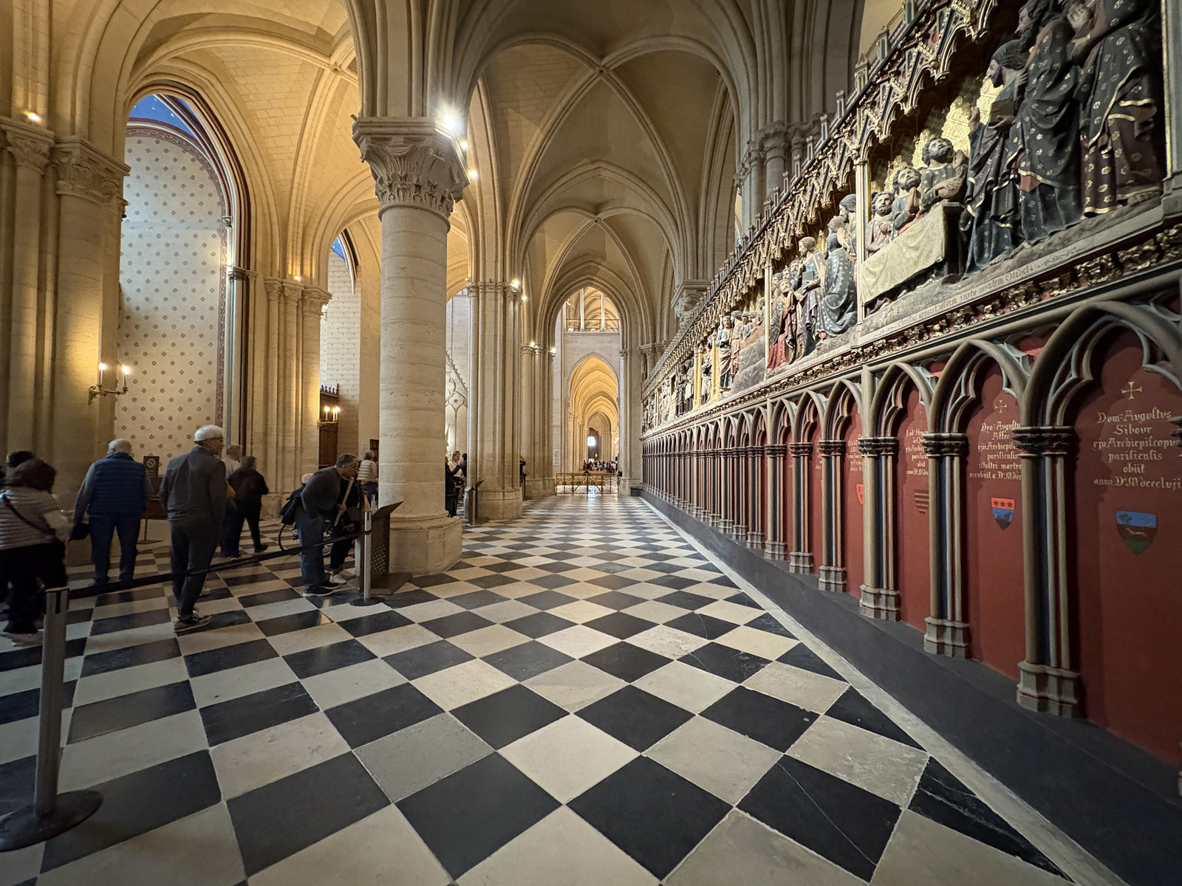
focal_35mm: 14
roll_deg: +0.4
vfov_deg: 85.7
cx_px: 591
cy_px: 443
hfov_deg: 102.1
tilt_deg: +2.2
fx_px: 478
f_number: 2.2
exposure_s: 1/37
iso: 1000
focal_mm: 2.22
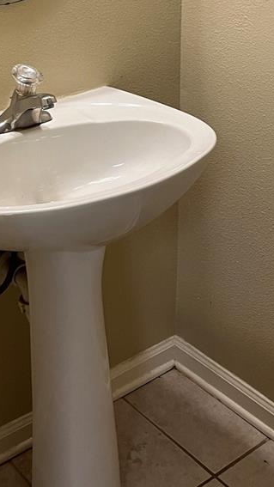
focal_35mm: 60
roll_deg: +0.3
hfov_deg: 20.0
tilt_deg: -18.2
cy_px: 88
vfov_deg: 33.7
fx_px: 775
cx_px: 120
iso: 80
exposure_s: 1/60
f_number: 1.6
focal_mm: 5.1
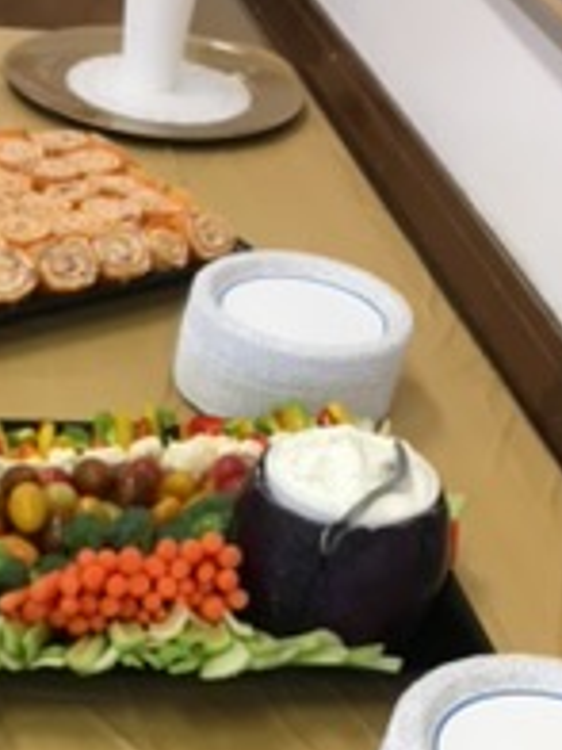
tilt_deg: -41.1
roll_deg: -9.1
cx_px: 38
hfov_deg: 20.2
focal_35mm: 71
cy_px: 723
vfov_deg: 26.2
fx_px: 1537
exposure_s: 1/30
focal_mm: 4.15
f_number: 2.2
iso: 50
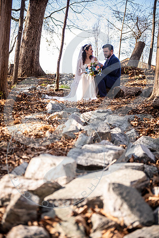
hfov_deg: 21.9
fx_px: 411
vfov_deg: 32.4
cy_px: 119
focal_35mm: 62
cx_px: 80
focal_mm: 62
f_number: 2.8
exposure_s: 1/160
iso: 100
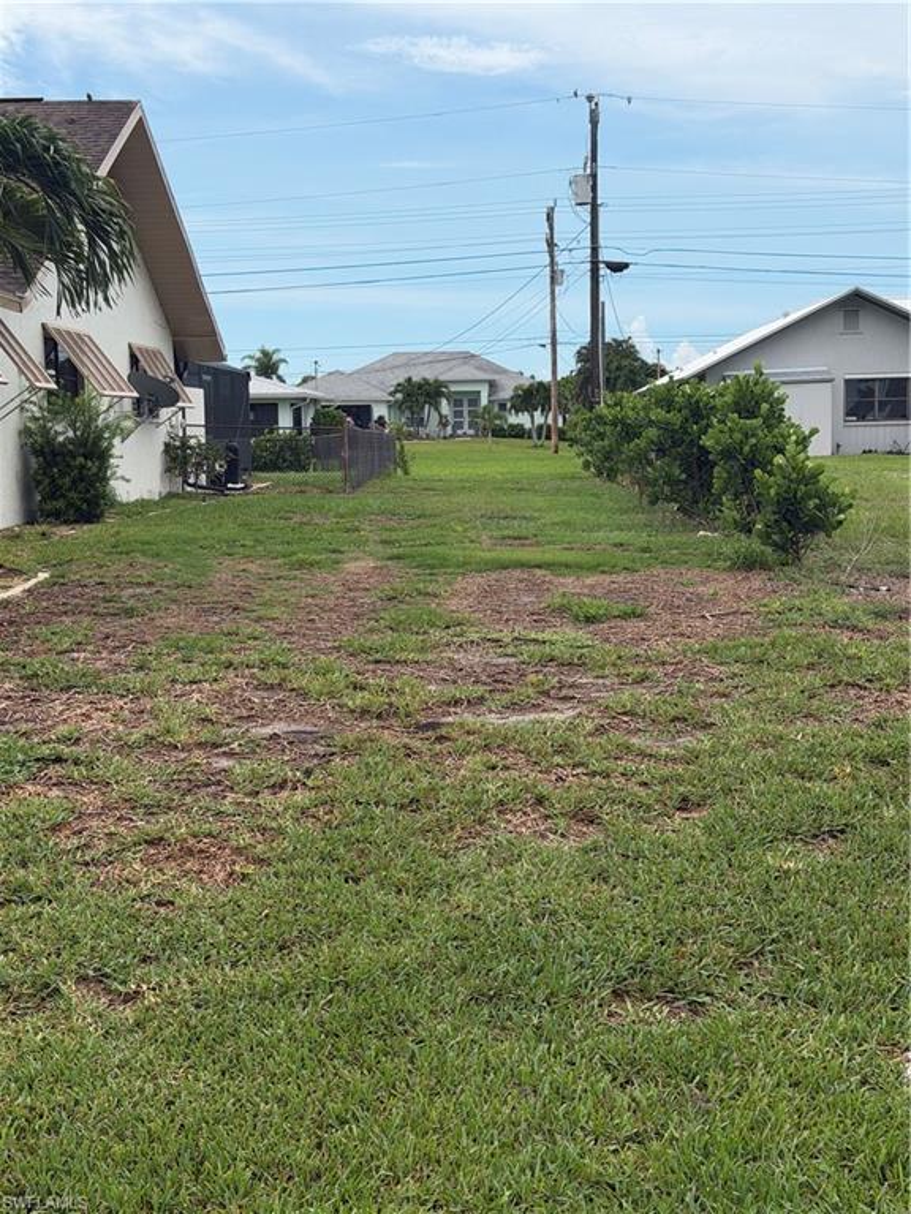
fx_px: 1684
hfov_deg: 30.3
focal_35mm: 48
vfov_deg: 39.7
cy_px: 607
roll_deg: +2.0
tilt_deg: -5.6
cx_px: 456
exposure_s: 1/4587
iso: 64
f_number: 1.78
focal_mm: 6.76
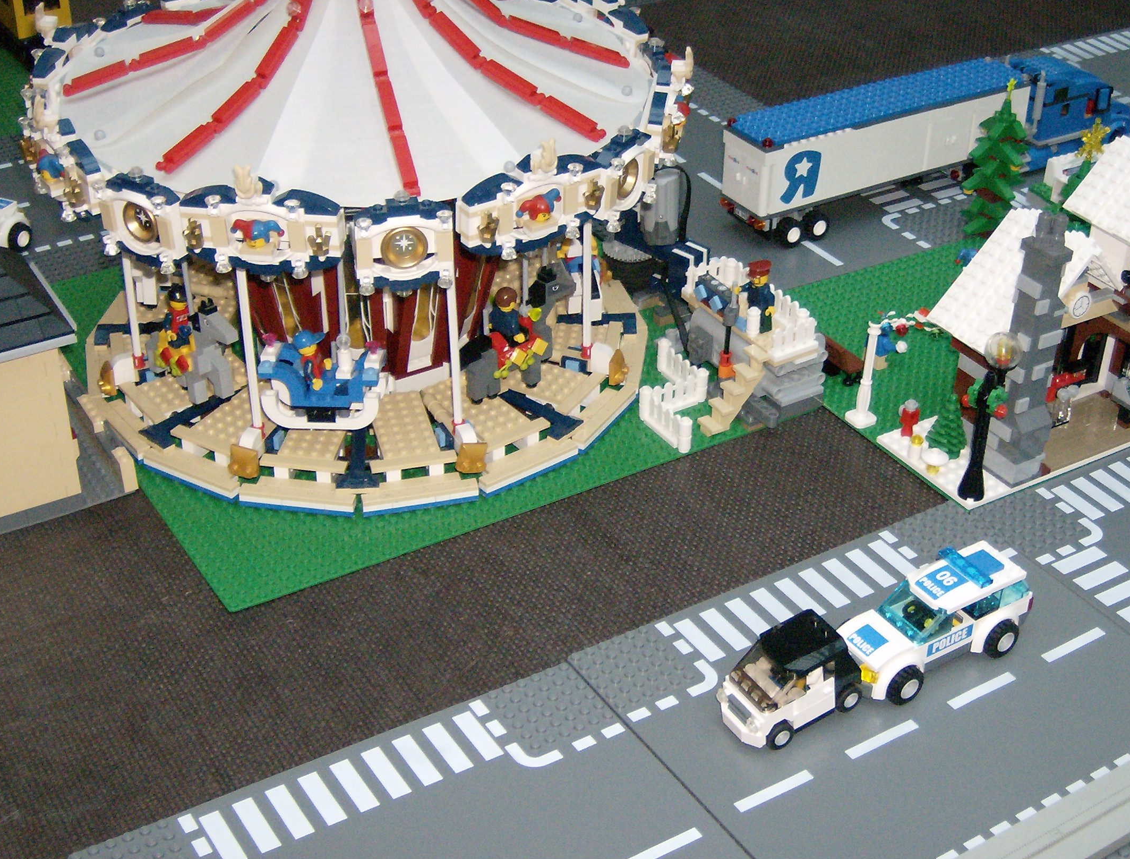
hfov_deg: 37.9
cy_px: 427
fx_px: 1640
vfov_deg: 29.3
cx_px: 645
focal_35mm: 50
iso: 200
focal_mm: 6.4
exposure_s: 1/66.6
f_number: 2.9
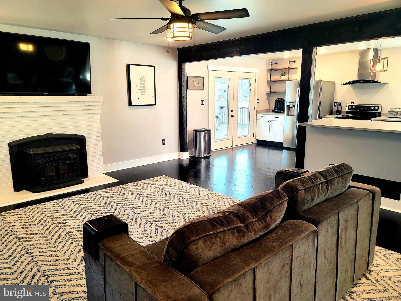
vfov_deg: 54.9
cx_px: 200
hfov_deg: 69.4
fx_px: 290
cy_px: 150
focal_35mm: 25
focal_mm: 7
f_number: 1.8
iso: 200
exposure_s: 1/119
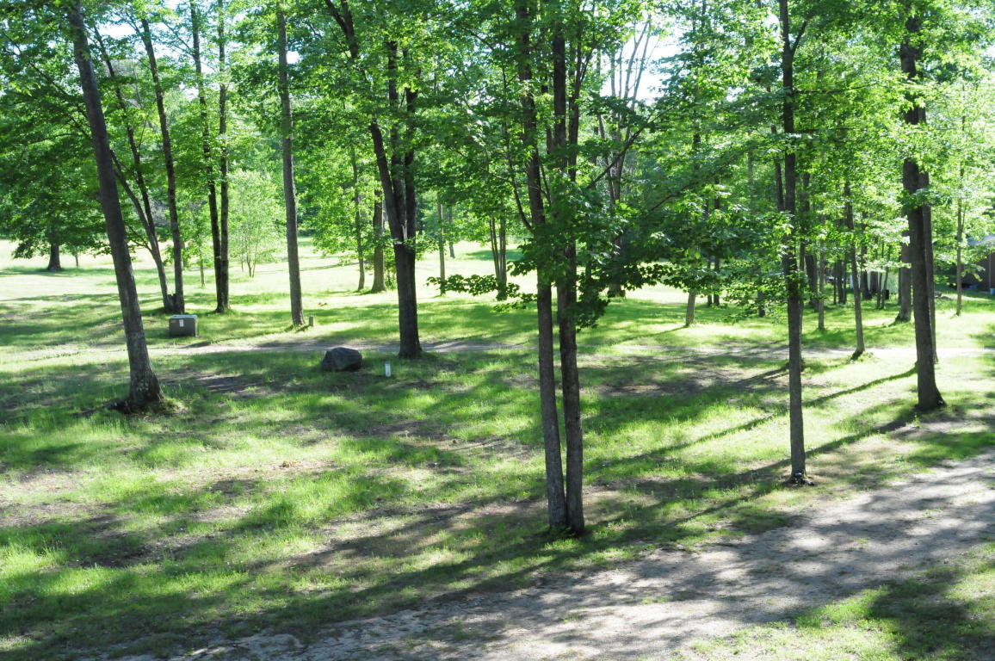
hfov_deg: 46.4
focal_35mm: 42
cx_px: 498
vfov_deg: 31.8
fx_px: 1160
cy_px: 330
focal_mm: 28
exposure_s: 1/400
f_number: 10
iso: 1600
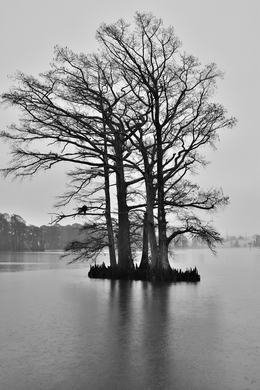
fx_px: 520
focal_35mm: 48
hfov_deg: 28.1
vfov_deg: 41.1
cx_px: 130
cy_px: 195
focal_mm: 32
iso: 1250
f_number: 10
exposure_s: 1/60
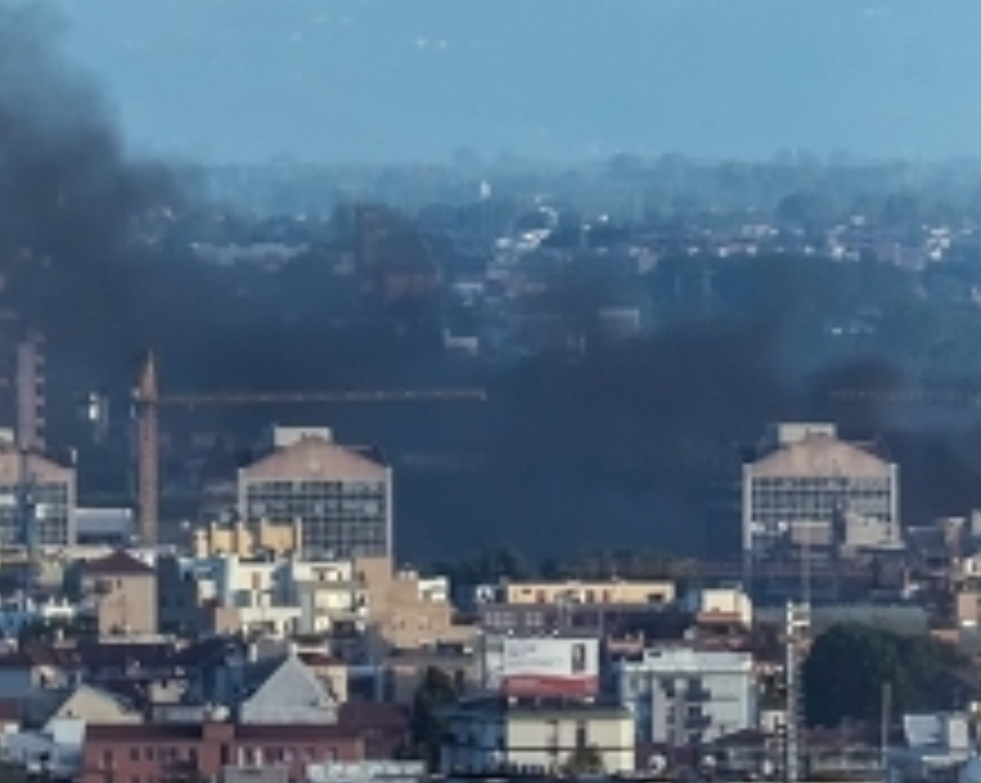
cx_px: -1246
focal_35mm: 1294
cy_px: 490
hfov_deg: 1.5
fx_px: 37536
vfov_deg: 1.2
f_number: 6.3
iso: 800
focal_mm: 300
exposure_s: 1/640
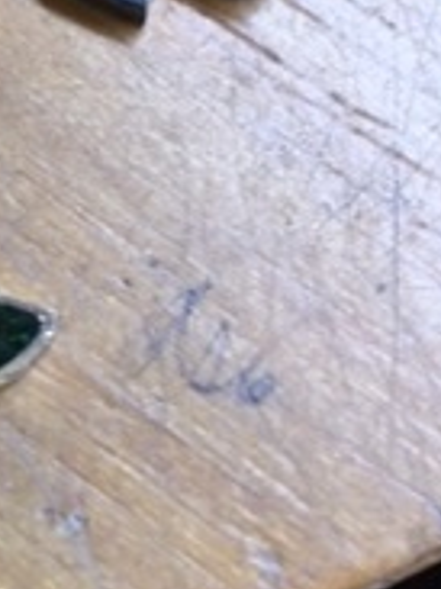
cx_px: -95
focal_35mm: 89
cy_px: 50
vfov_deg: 21.5
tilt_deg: -69.3
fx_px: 1514
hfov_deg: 15.9
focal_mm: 4.15
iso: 40
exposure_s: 1/50
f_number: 2.2
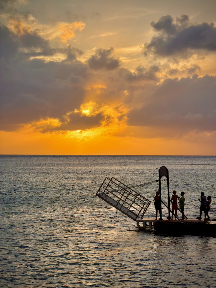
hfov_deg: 14.8
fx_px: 832
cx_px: 108
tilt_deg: -0.2
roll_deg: -0.2
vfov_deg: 19.6
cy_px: 144
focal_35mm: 100
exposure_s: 1/638
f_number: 2.8
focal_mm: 16.89
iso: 40
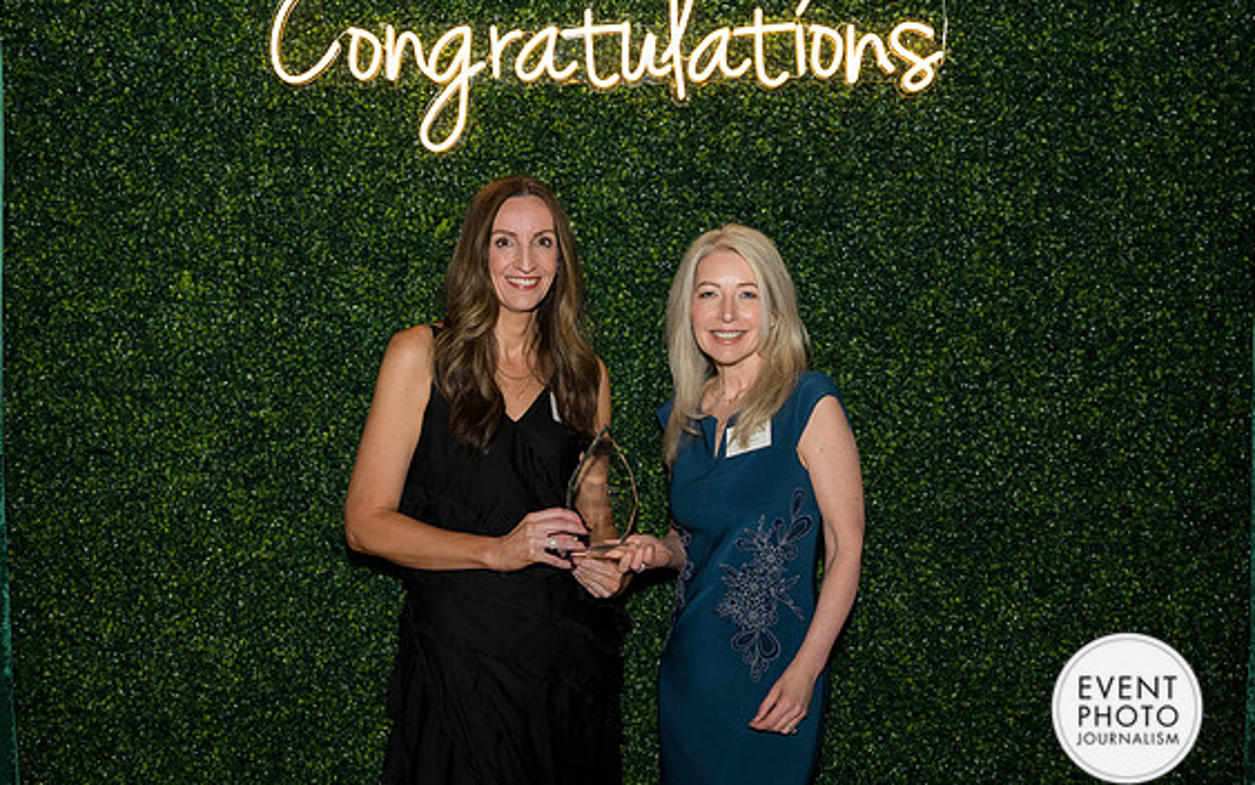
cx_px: 631
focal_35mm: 42
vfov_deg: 30.5
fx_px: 1437
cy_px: 425
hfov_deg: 47.2
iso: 640
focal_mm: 40
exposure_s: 1/160
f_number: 5
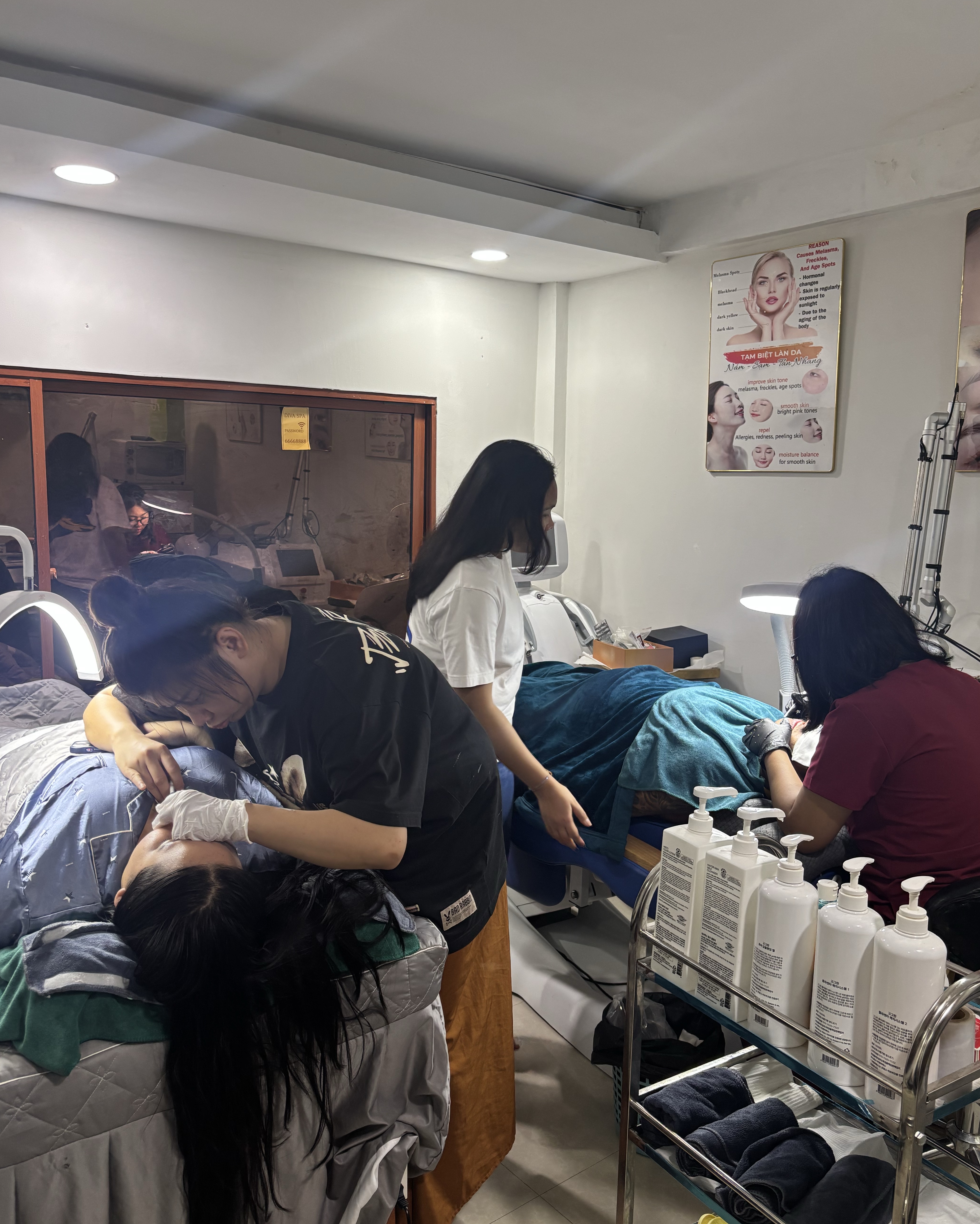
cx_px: 494
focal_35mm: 28
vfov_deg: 62.2
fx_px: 1015
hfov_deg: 51.5
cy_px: 616
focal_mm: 5.96
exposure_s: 1/99
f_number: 1.6
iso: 125
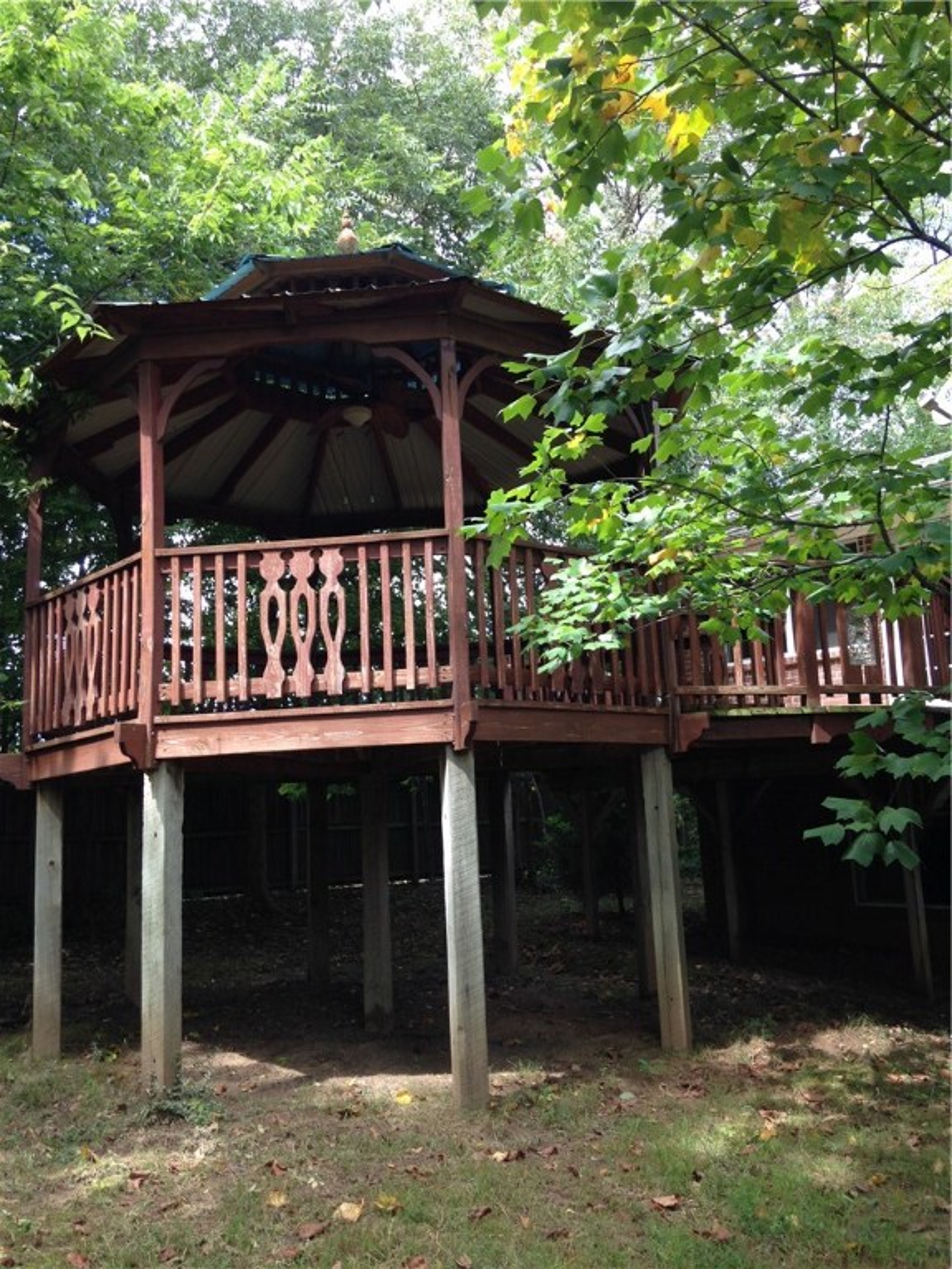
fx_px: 1210
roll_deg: +1.7
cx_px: 476
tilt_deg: +7.5
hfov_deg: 42.9
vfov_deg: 55.4
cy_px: 634
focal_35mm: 33
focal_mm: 4.12
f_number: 2.4
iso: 50
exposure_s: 1/120
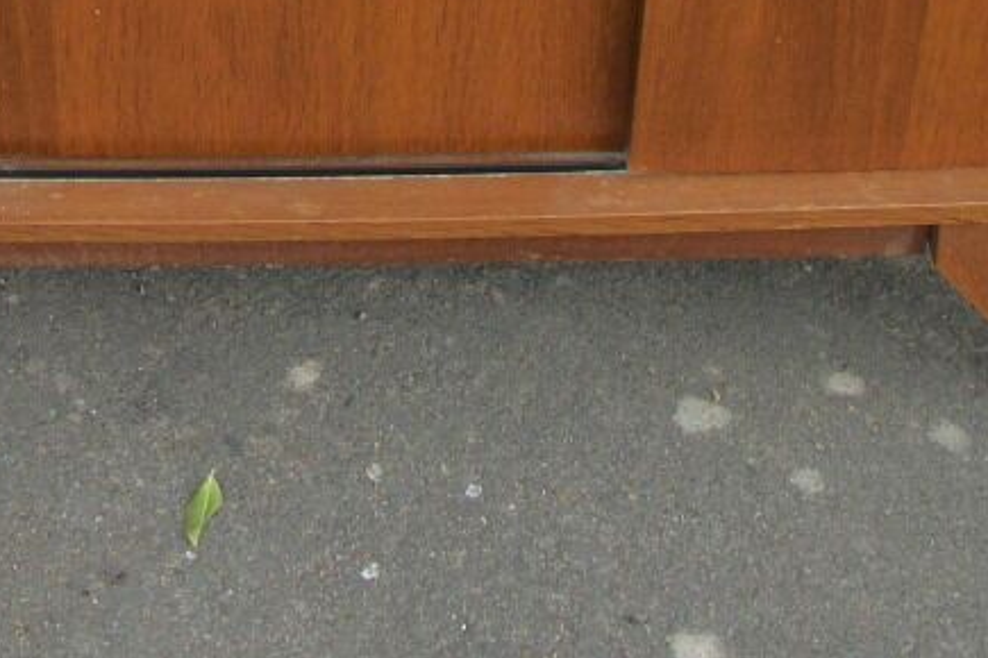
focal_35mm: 98
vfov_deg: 13.1
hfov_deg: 20.6
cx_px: 193
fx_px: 2689
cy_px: -356
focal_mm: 5.7
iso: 80
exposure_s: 1/80
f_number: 8.8
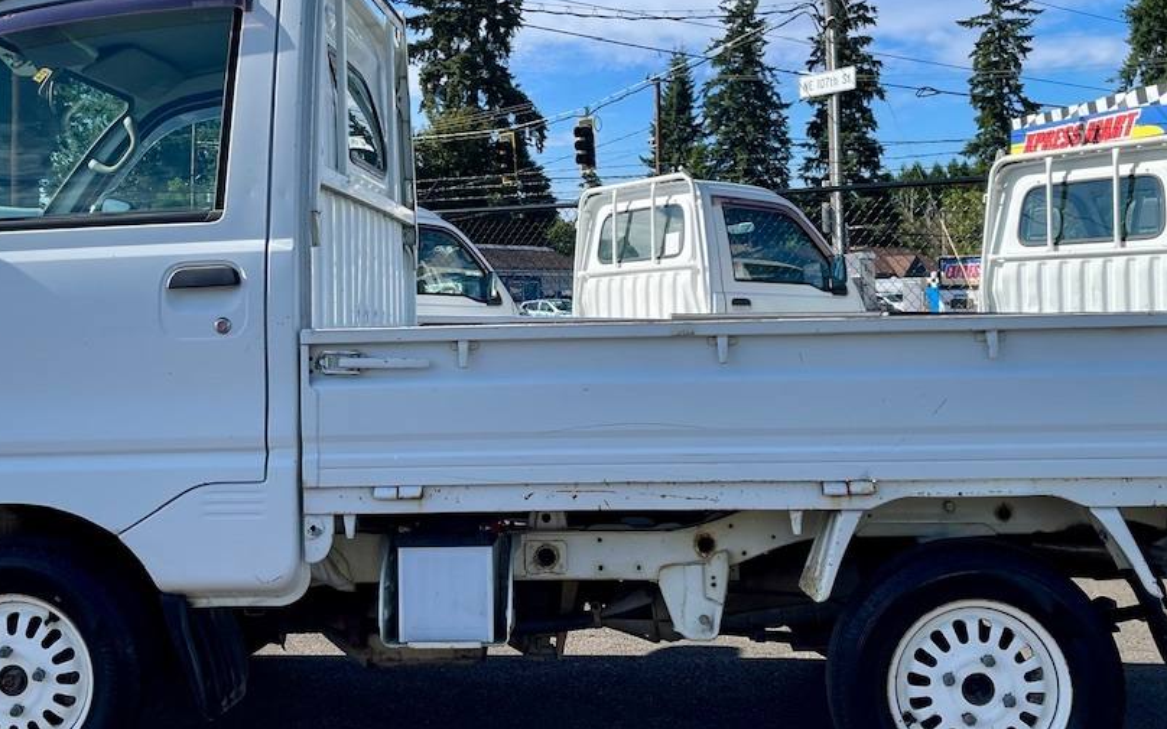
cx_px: 533
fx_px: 1336
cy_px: 269
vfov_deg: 30.4
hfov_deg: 47.1
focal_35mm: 42
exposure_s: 1/2786
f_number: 1.6
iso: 32
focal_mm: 5.1
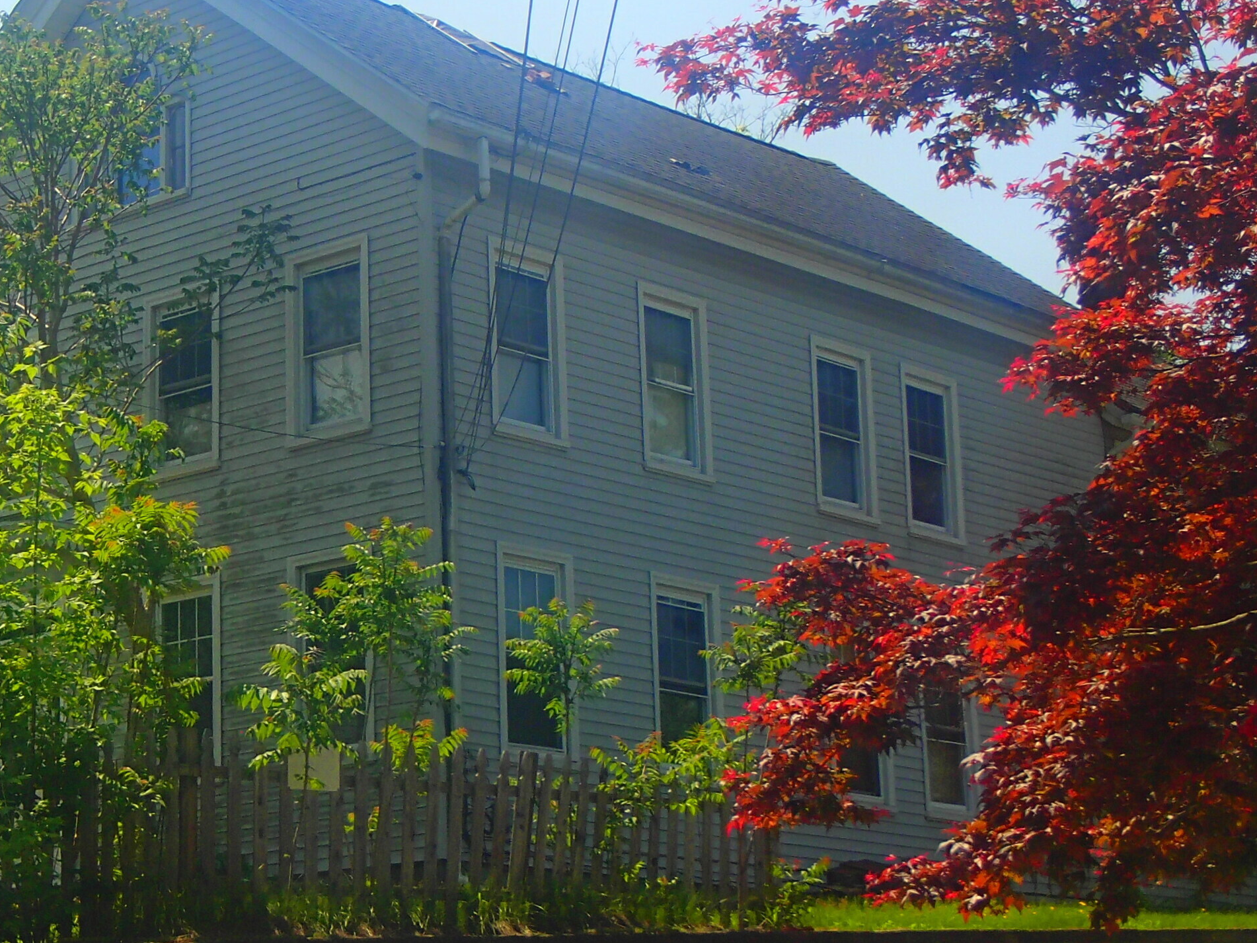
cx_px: 342
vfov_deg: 17.6
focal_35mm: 84
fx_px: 3050
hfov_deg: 23.1
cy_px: 491
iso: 100
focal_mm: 9.39
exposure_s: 1/640
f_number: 5
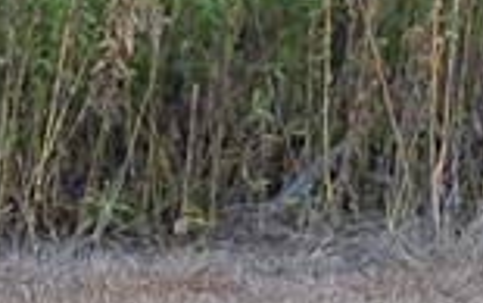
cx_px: -238
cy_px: -85
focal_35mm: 282
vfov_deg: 4.6
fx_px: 3713
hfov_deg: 7.3
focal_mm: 70
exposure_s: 1/320
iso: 200
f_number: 2.8
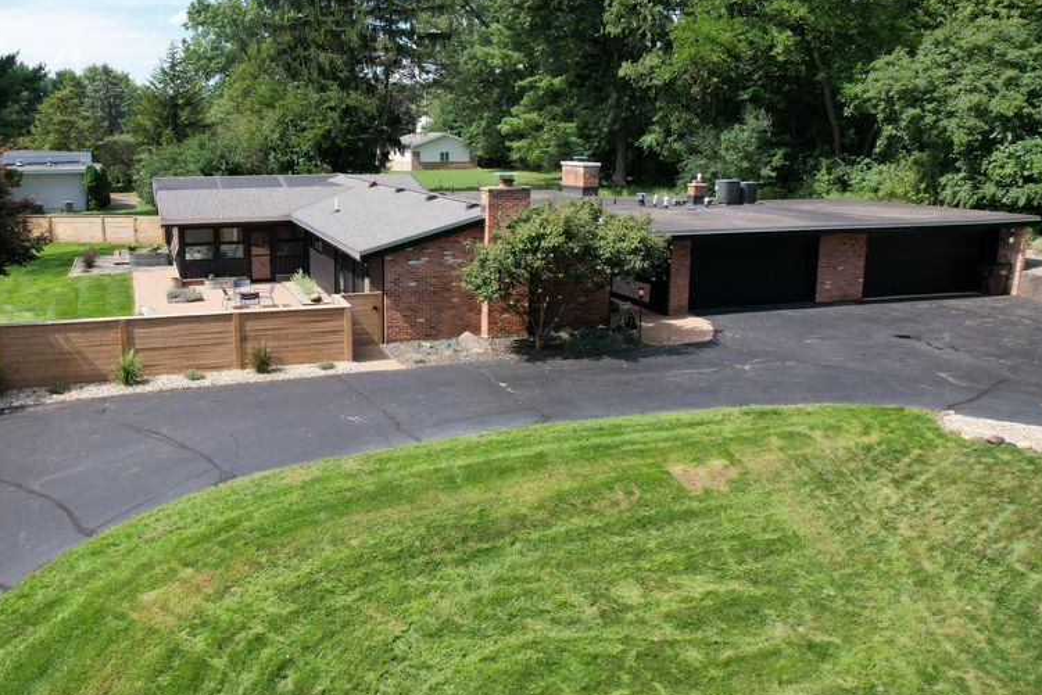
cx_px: 388
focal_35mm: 30
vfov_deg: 43.3
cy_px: 267
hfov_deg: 61.1
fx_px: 868
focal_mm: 8.38
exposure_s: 1/1250
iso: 120
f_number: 2.8
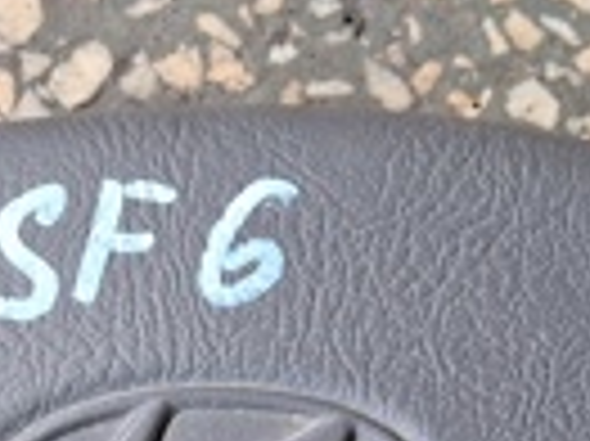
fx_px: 2163
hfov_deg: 15.5
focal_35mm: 127
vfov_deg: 10.7
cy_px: 884
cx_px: 140
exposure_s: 1/50
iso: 320
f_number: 1.8
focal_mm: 3.98
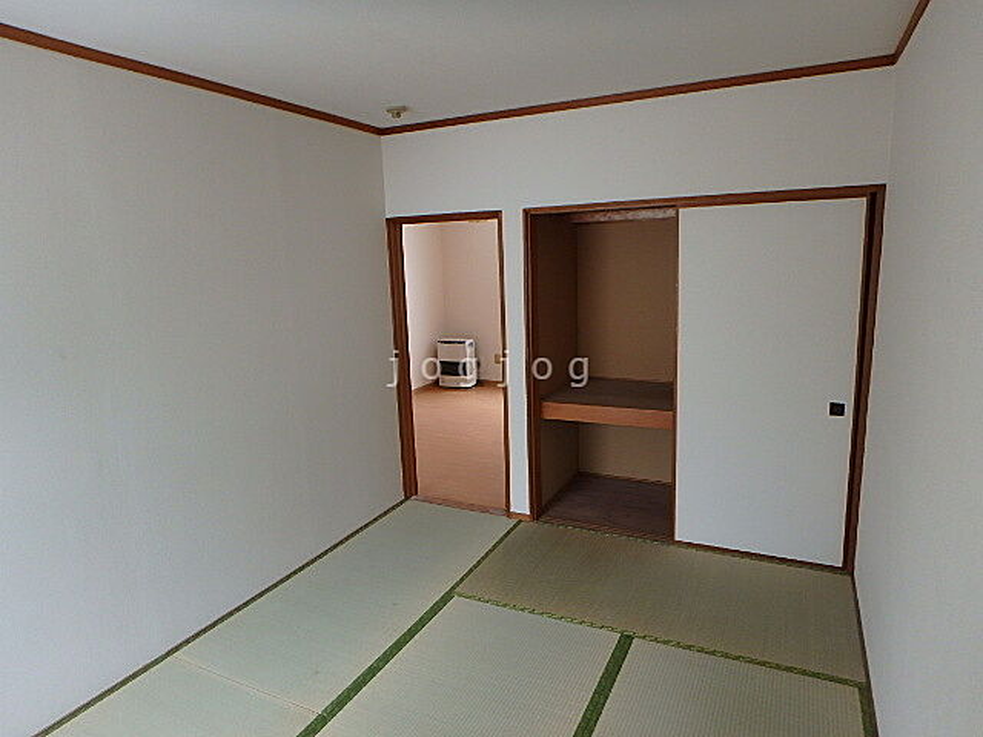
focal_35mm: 21
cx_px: 492
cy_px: 368
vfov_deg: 63.4
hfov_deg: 79.0
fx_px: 596
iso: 200
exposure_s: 1/50
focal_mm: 3.7
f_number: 3.5
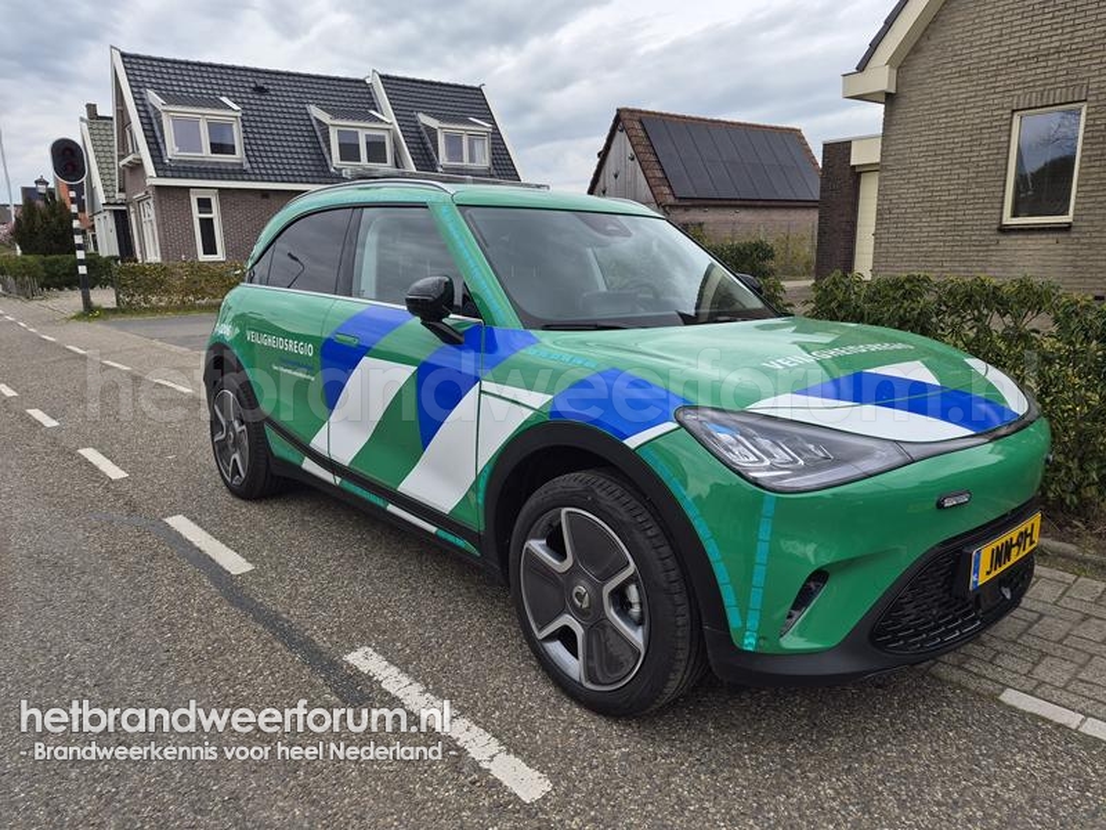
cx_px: 553
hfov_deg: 73.9
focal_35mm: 23
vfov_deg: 58.9
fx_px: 735
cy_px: 415
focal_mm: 5.4
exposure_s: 1/2640
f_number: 1.8
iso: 80
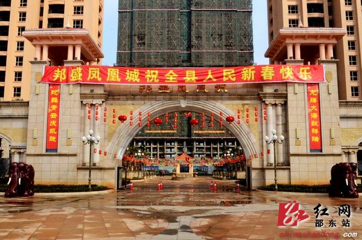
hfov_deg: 53.2
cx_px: 181
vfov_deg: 36.7
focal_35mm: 36
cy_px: 120
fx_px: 361
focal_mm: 24
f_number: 18
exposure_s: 1/640
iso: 1600
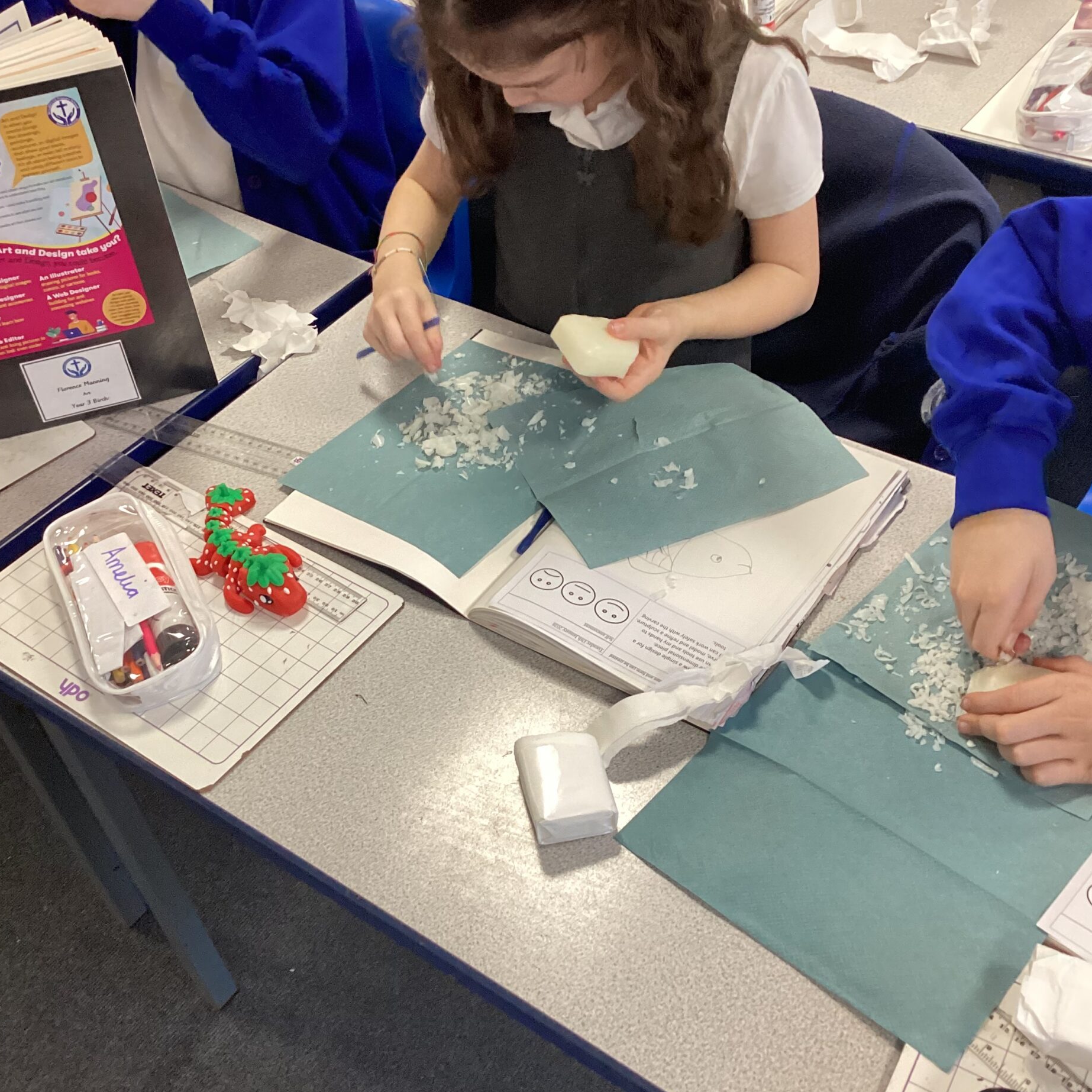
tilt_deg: -47.7
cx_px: 545
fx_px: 1356
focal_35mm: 38
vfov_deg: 43.8
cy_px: 587
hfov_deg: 43.9
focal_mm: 3.3
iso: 250
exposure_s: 1/60
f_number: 2.4
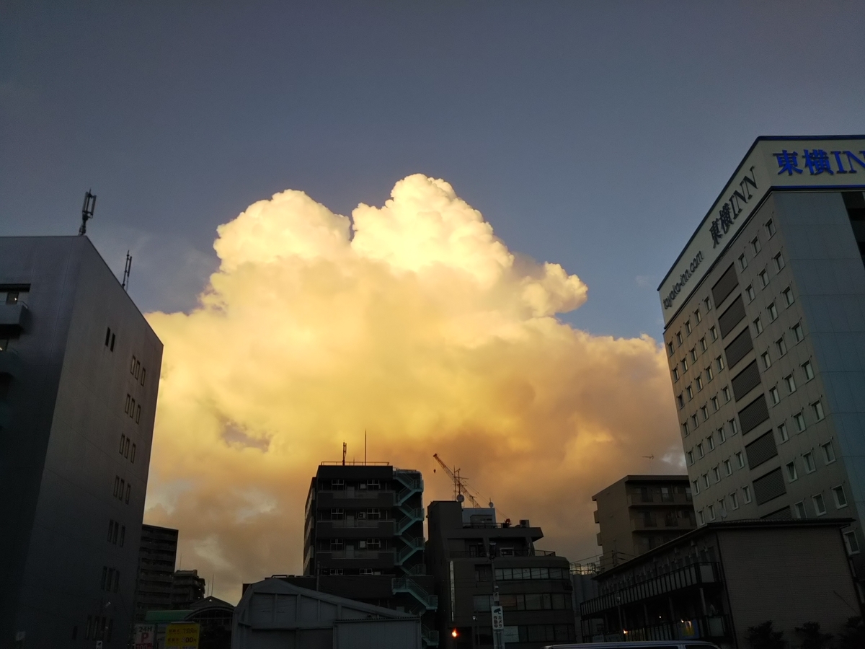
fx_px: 750
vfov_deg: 46.8
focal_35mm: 30
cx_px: 432
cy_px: 324
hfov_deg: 60.0
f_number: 2.2
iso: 20
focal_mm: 4
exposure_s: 1/383
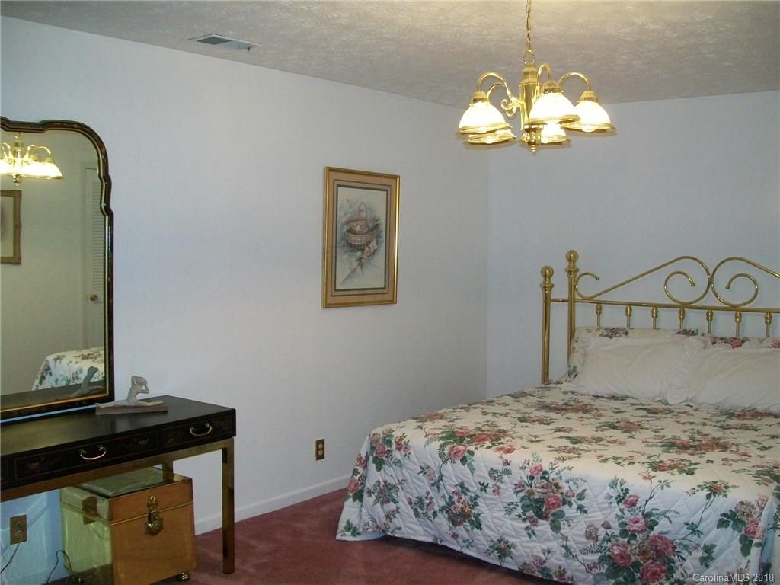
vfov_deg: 39.7
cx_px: 390
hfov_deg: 51.4
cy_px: 292
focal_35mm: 36
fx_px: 811
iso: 160
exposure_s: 1/60
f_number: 2.7
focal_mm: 6
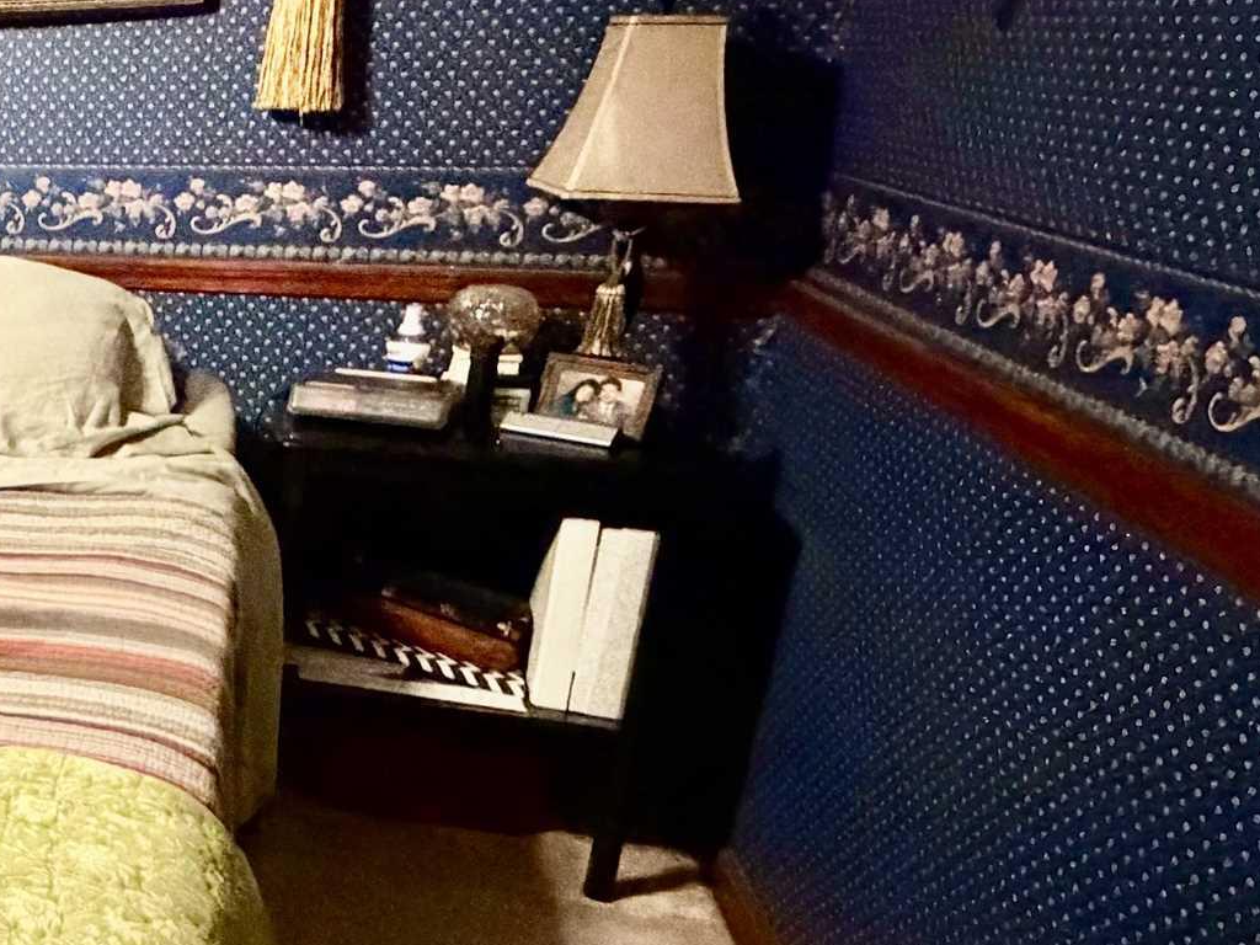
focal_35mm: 42
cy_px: 461
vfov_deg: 34.3
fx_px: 1529
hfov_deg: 28.8
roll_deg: +2.6
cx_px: -623
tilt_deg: -14.7
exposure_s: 1/40
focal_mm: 2.22
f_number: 2.2
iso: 1250
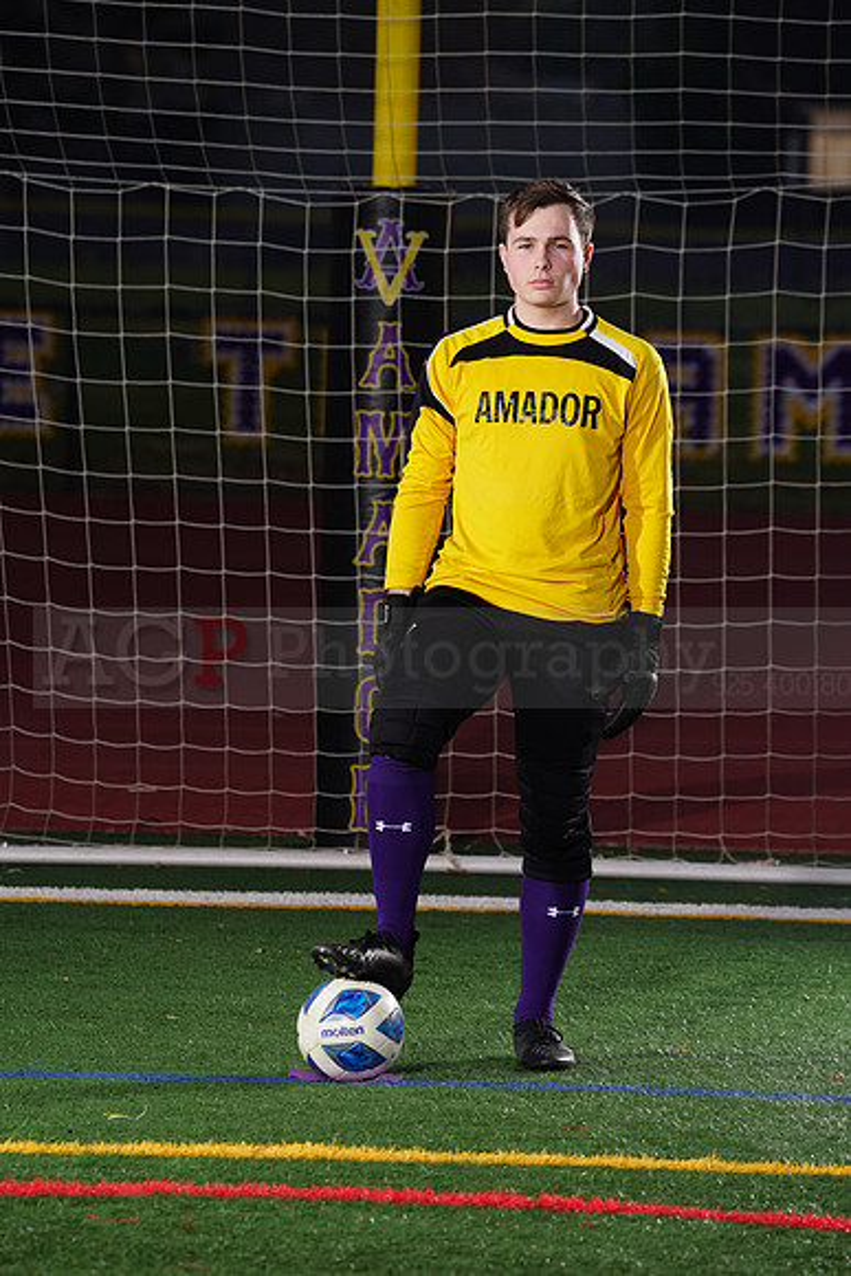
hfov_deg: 5.4
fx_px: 8965
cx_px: 426
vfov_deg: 8.1
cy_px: 638
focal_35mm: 253
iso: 200
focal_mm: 253
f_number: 7.1
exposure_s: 1/200
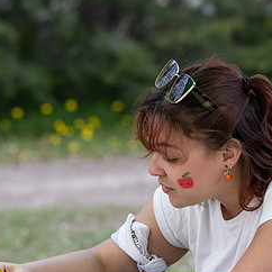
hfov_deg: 7.2
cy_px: 201
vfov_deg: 7.2
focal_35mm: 244
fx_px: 2169
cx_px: 127
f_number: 4
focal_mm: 105
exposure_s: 1/1250
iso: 1250
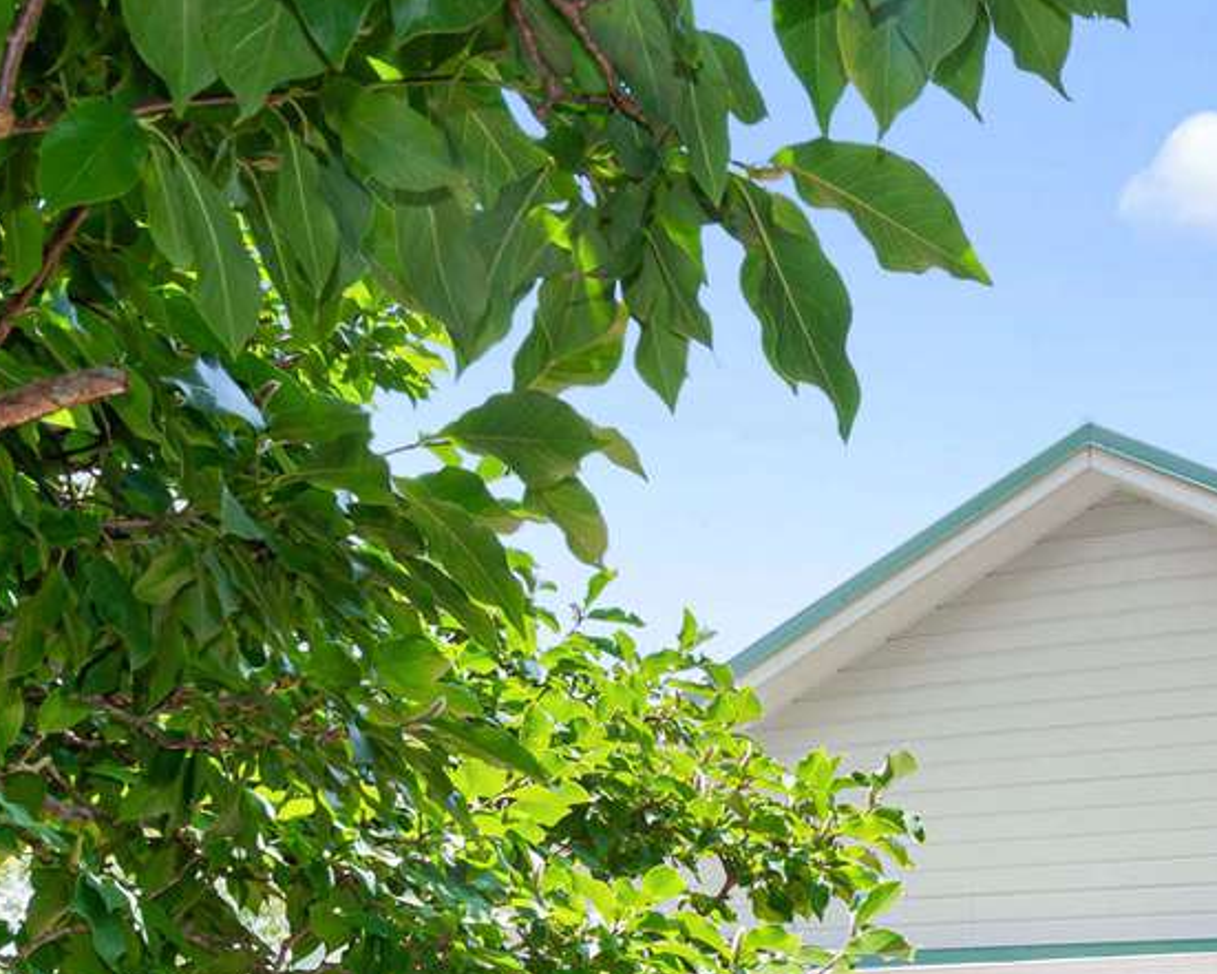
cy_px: 1178
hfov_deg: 31.9
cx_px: 1385
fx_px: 1824
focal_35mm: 51
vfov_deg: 26.5
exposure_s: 1/80
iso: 200
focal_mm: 15.5
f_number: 8
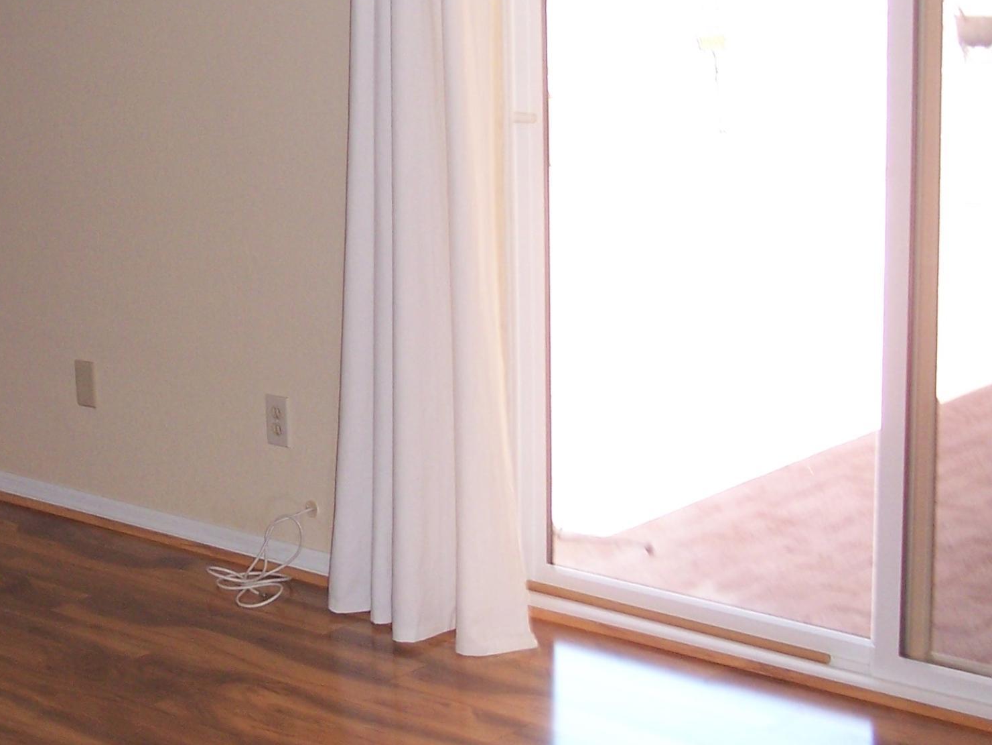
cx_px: 196
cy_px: 319
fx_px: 2264
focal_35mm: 79
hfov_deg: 24.3
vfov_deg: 18.7
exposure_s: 1/60
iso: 140
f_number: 2.8
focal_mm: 8
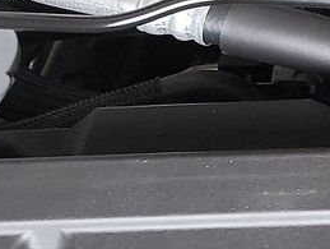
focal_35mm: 148
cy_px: -333
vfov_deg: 9.1
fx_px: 1413
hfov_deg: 11.8
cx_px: 677
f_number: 1.8
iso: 221
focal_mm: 6.7
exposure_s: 1/59
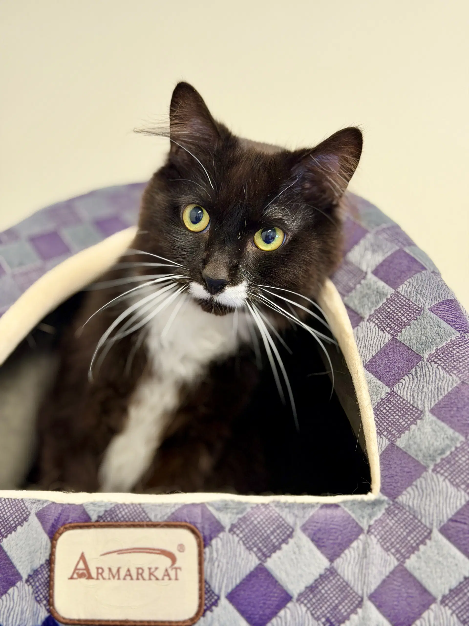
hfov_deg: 30.3
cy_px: 313
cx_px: 234
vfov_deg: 39.7
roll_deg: -1.9
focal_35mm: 48
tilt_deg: +12.1
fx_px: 867
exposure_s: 1/60
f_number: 1.78
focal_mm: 6.76
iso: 200
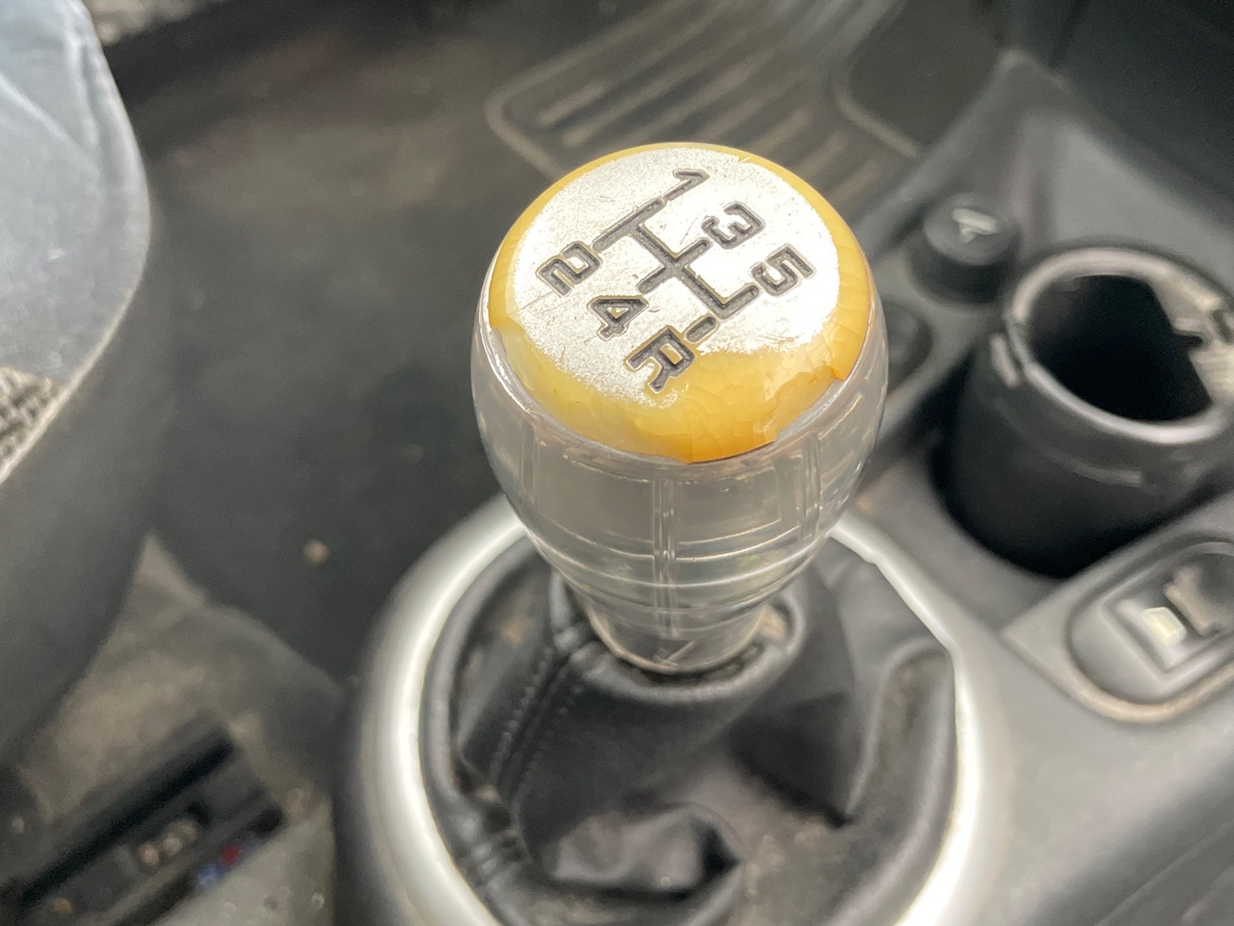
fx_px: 1212
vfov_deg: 41.6
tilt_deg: -53.6
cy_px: 369
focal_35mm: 34
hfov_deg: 53.9
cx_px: 552
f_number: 1.6
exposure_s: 1/60
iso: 400
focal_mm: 4.2
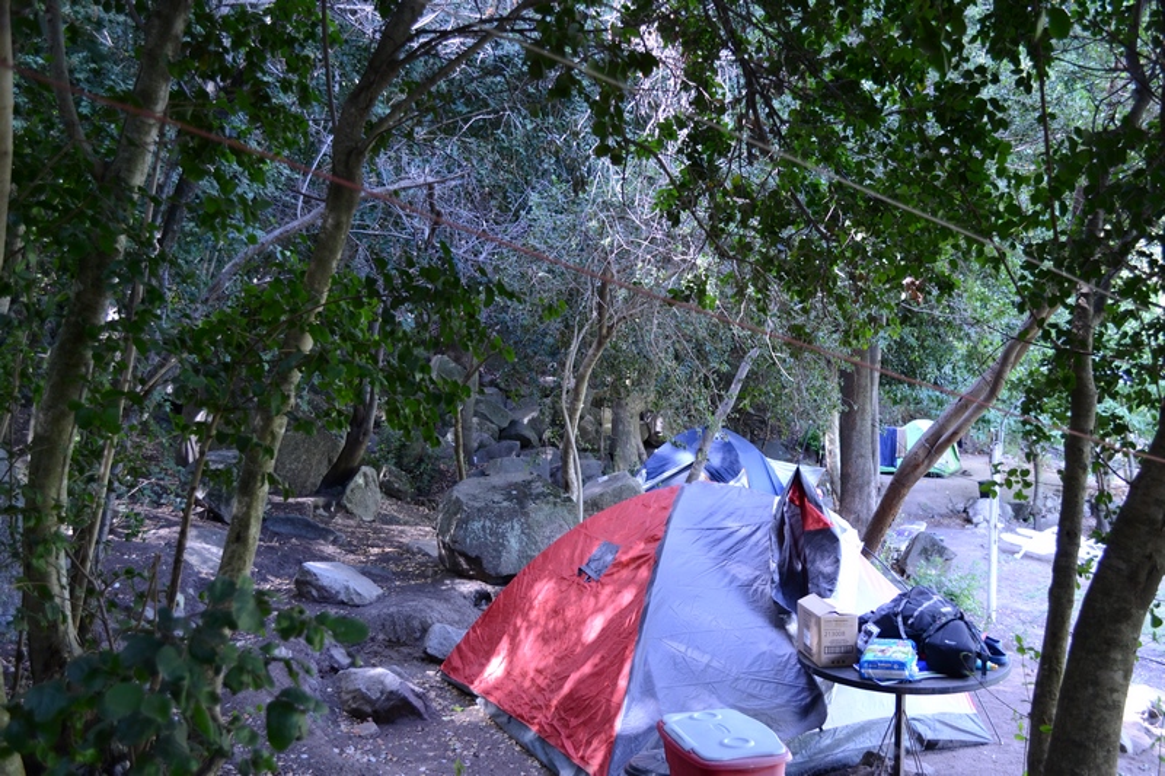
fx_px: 1068
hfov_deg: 57.2
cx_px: 582
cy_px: 388
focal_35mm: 33
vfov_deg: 40.0
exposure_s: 1/50
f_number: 4
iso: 400
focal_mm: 22
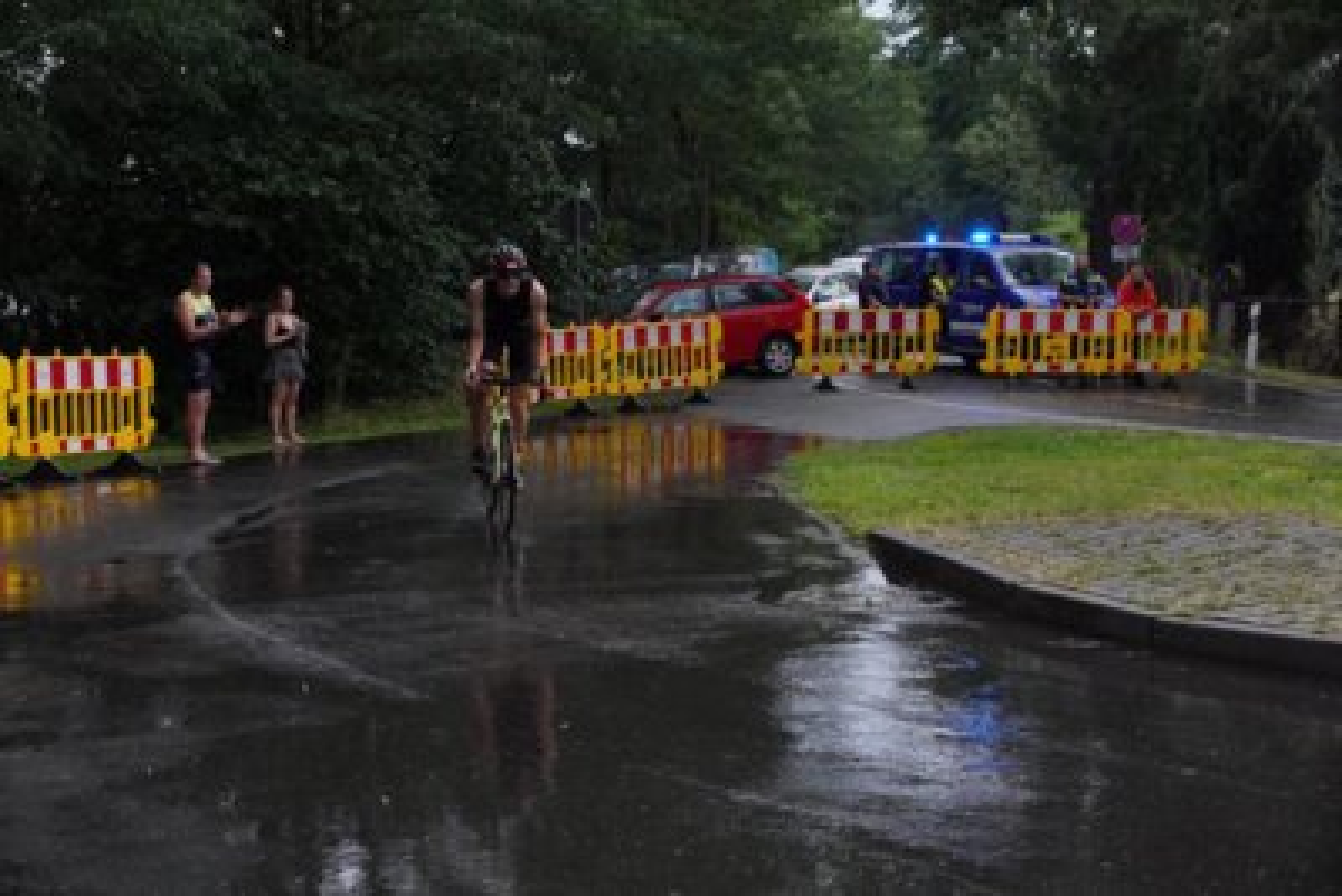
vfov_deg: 22.6
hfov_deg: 33.4
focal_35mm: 60
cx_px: 671
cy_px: 448
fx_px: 2237
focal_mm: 40
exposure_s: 1/640
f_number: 6.3
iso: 2500
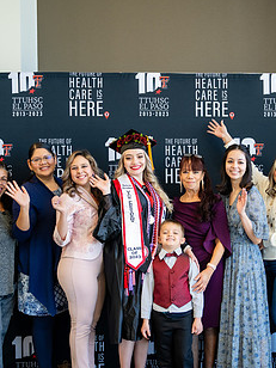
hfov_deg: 22.4
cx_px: 195
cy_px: 229
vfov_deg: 29.7
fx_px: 691
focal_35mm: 65
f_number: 2.8
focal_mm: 32
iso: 500
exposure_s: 1/125
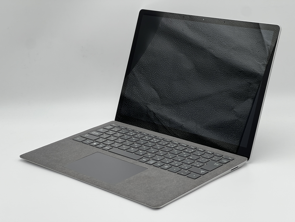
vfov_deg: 19.1
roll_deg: +1.9
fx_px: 656
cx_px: 148
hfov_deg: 25.3
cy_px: 111
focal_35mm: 77
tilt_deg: -16.6
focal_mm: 9
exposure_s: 1/125
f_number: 2.8
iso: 32
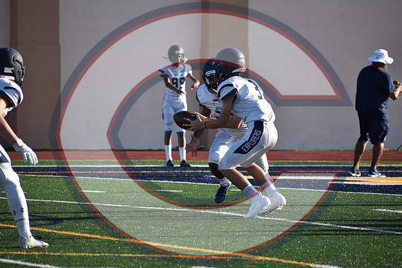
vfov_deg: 4.0
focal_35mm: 345
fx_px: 3853
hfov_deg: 6.0
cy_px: 134
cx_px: 201
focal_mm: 230
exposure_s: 1/1000
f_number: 5.6
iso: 400
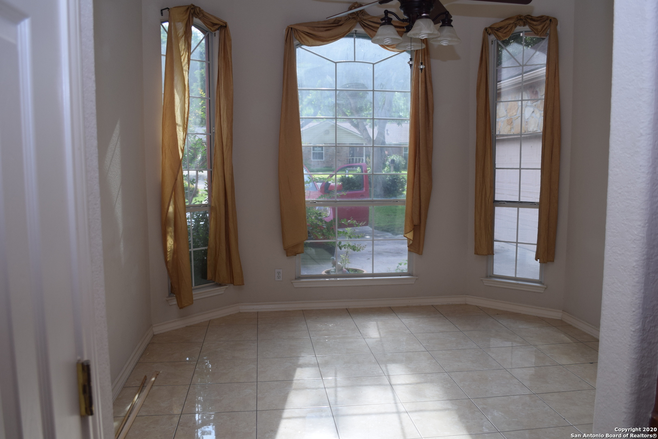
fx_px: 548
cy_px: 220
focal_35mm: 30
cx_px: 329
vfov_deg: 43.6
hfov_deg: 61.9
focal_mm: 20
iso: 400
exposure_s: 1/100
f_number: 5
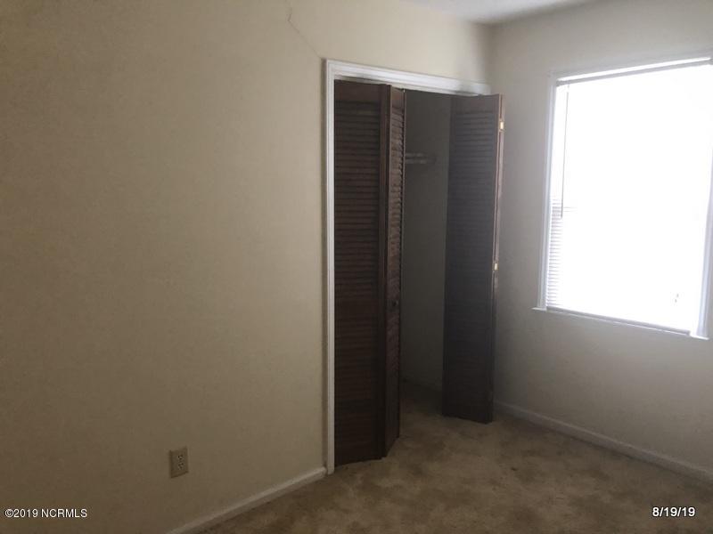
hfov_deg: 63.4
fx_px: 577
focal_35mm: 28
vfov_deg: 49.7
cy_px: 267
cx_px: 356
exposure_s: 1/13
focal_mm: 3.99
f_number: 1.8
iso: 100
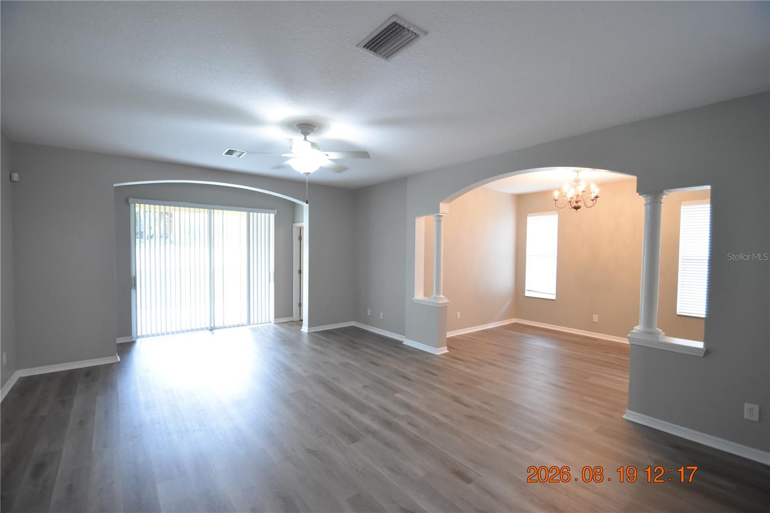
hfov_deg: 100.4
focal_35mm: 15
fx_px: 321
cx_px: 385
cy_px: 256
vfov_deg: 77.3
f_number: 3.5
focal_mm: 10
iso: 1600
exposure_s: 1/60
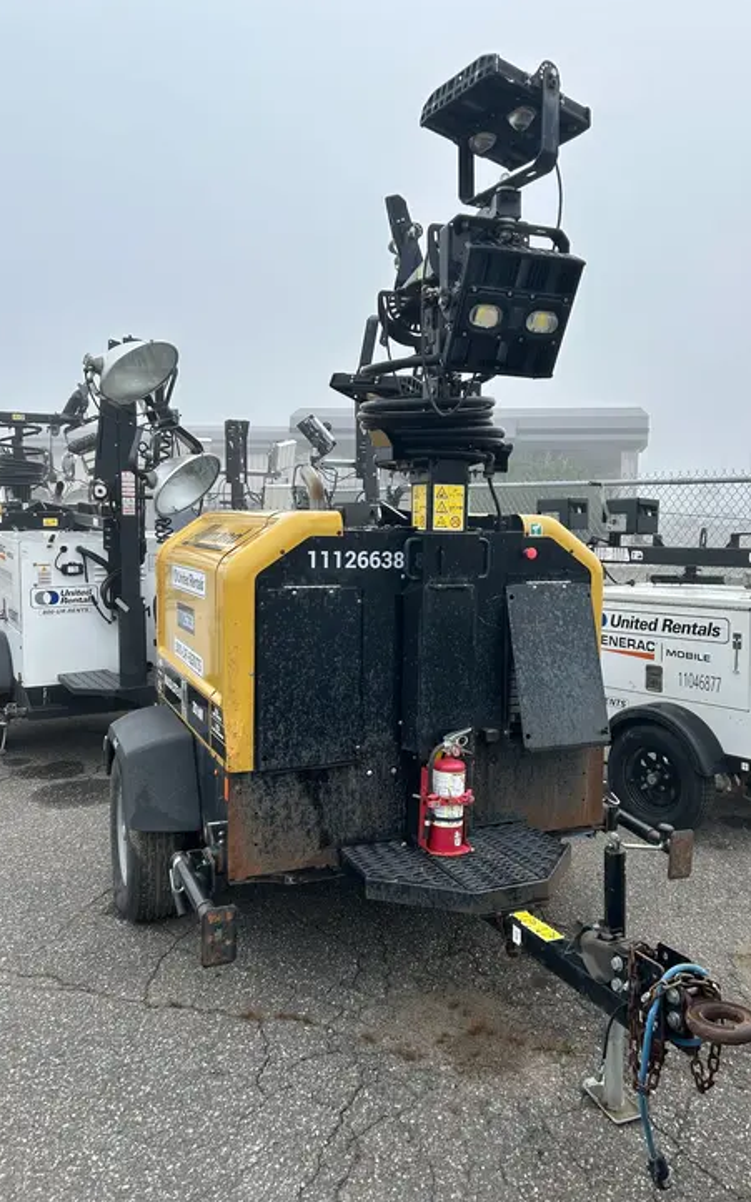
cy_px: 603
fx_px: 917
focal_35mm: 28
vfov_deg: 66.5
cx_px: 426
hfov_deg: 44.4
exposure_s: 1/1224
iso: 50
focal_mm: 5.7
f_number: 1.5
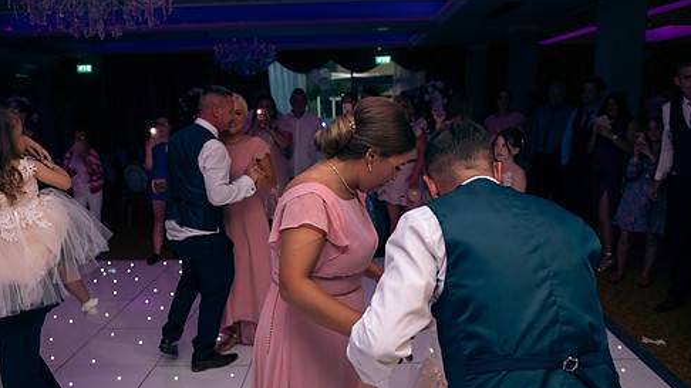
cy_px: 247
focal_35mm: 30
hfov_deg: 64.3
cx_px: 341
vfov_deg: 38.6
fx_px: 549
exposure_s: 1/160
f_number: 3.5
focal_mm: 24
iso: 800
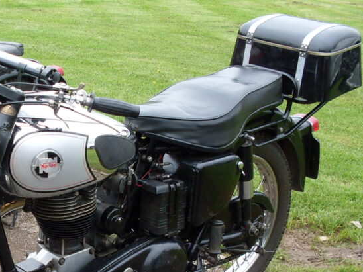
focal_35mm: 71
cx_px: 64
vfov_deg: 20.3
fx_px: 745
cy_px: 244
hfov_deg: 26.8
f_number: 2.8
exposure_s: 1/250
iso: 80
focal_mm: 6.3
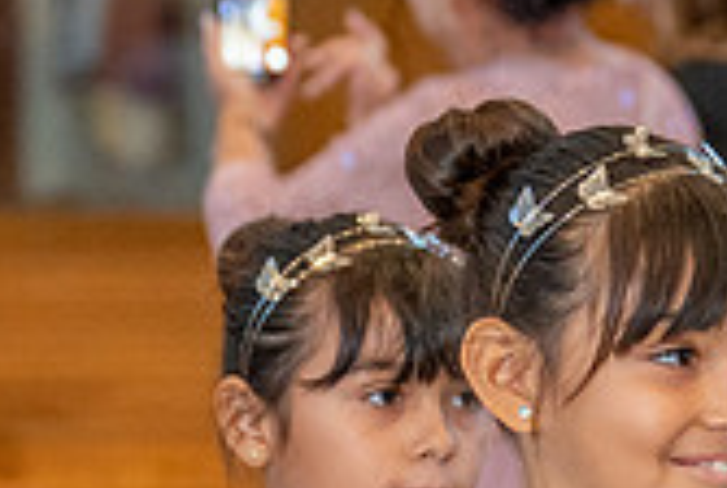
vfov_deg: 3.2
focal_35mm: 425
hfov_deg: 4.8
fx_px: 8598
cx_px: 580
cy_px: 676
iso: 1000
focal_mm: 70
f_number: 3.2
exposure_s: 1/200
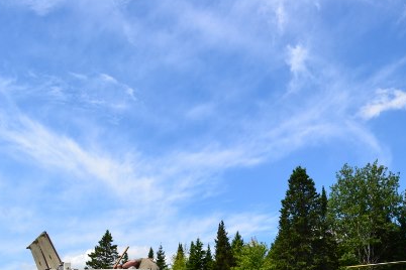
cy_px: 206
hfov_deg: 44.3
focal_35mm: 43
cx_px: 291
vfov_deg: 30.6
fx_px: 485
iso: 400
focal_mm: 18
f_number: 11
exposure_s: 1/500
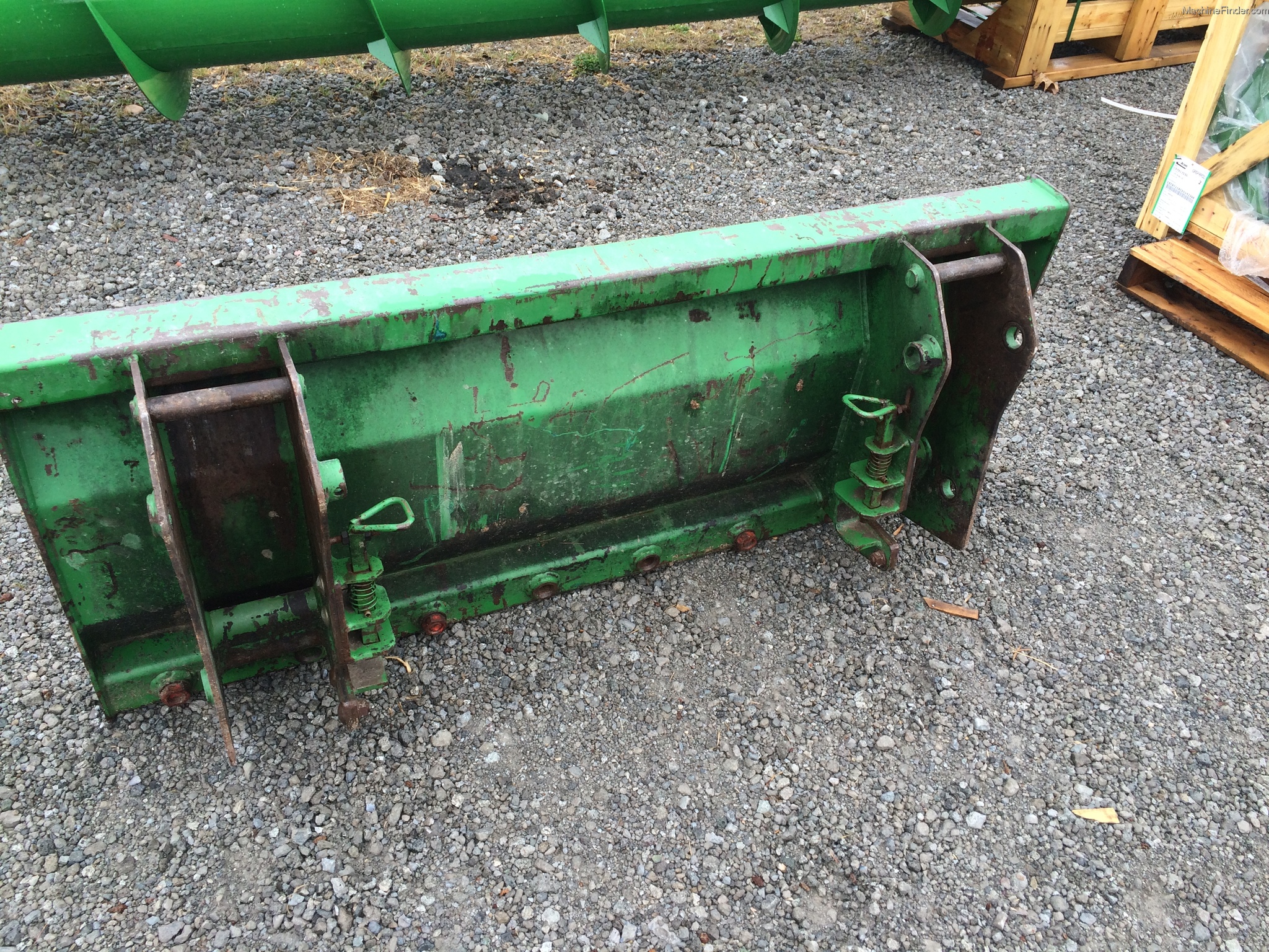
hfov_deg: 61.7
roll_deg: -3.4
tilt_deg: -38.9
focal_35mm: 29
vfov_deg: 48.2
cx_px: 634
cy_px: 476
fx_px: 1063
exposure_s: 1/376
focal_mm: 4.15
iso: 32
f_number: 2.2
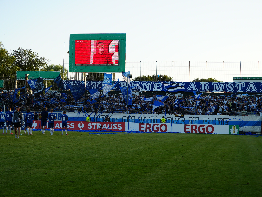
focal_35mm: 69
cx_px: 137
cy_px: 98
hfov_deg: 28.2
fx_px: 522
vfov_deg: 21.3
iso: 100
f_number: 5.6
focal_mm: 42
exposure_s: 1/100
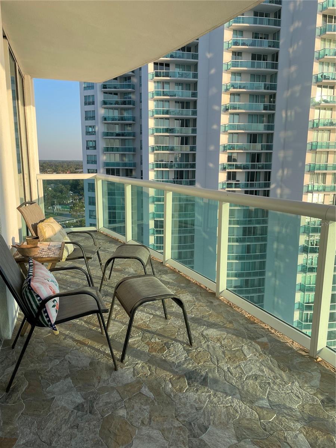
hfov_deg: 53.1
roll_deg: -0.7
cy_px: 224
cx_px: 168
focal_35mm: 26
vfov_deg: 67.3
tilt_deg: -9.7
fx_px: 336
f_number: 1.6
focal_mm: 4.2
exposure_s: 1/1233
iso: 32
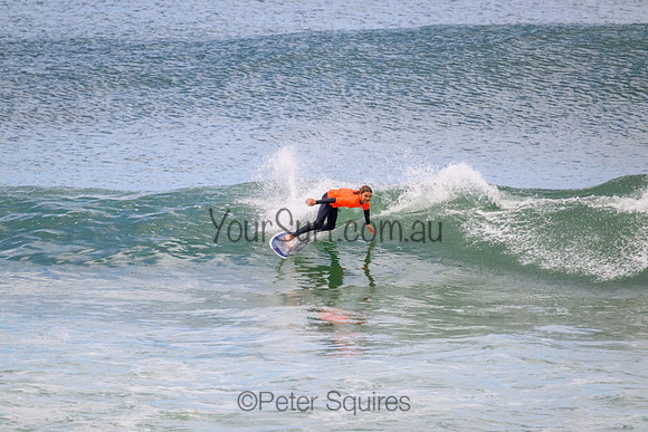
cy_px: 216
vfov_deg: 1.7
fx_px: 14403
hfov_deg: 2.6
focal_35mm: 800
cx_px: 324
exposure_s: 1/2000
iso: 1400
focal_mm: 800
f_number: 11
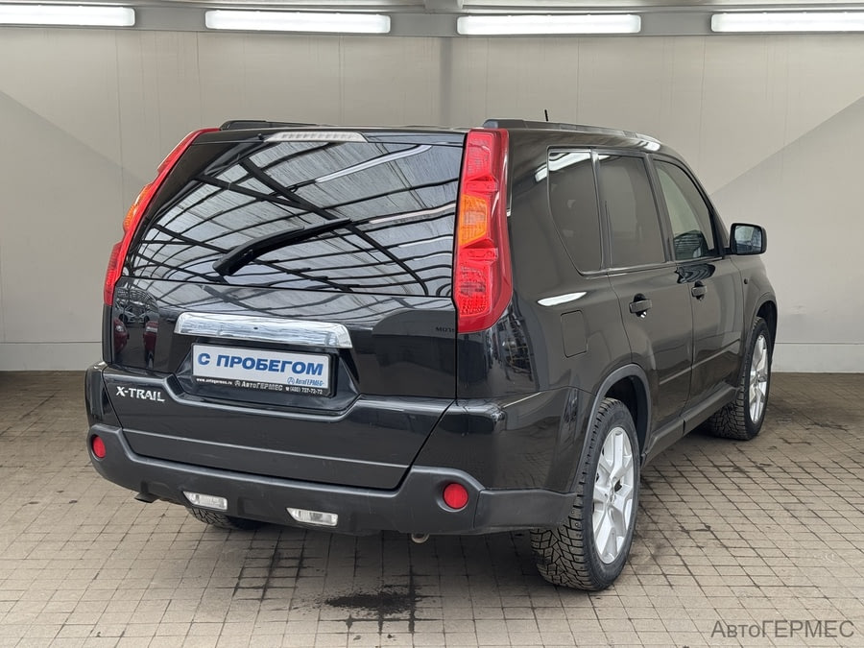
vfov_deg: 30.3
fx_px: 1198
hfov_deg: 39.7
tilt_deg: -10.1
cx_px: 432
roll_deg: -1.4
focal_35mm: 48
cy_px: 324
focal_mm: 6.76
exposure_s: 1/315
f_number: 1.78
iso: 64
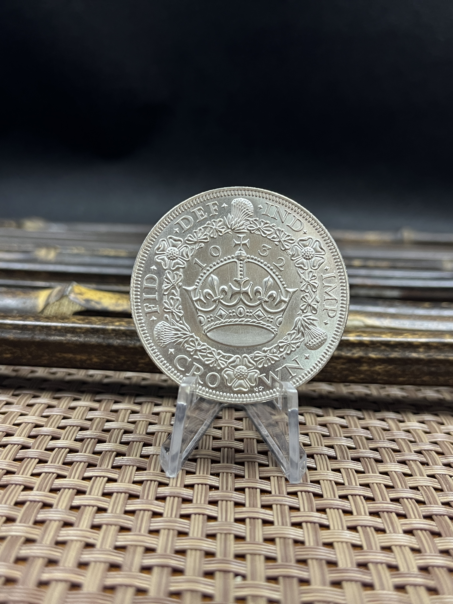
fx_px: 454
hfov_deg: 53.1
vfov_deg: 67.3
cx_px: 226
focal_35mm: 26
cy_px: 302
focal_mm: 5.1
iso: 125
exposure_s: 1/100
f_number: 1.6
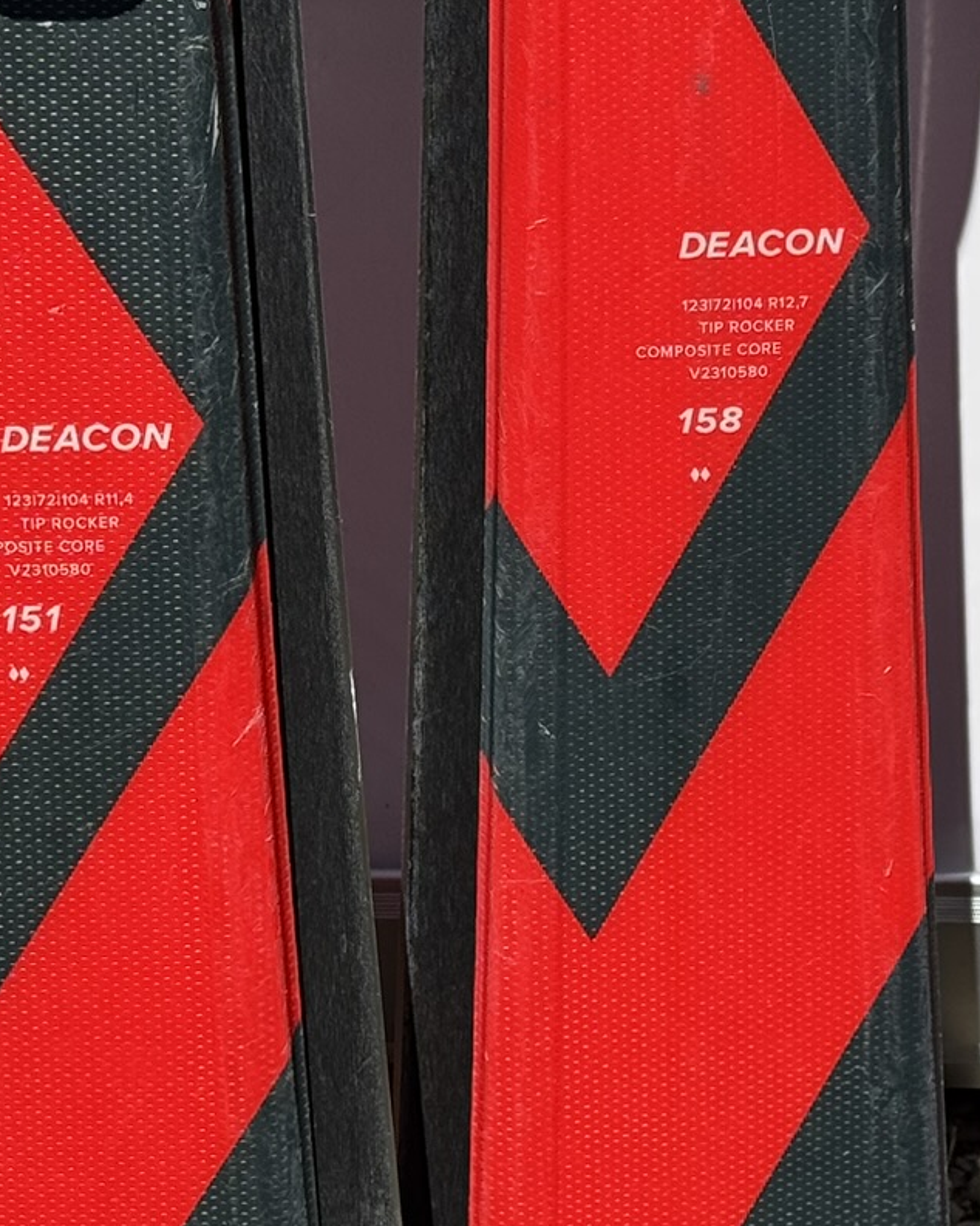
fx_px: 4389
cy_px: 569
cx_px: 549
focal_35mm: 121
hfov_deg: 12.7
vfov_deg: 15.9
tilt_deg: -25.5
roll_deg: +1.9
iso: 64
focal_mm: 6.76
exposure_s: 1/4049
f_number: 1.78
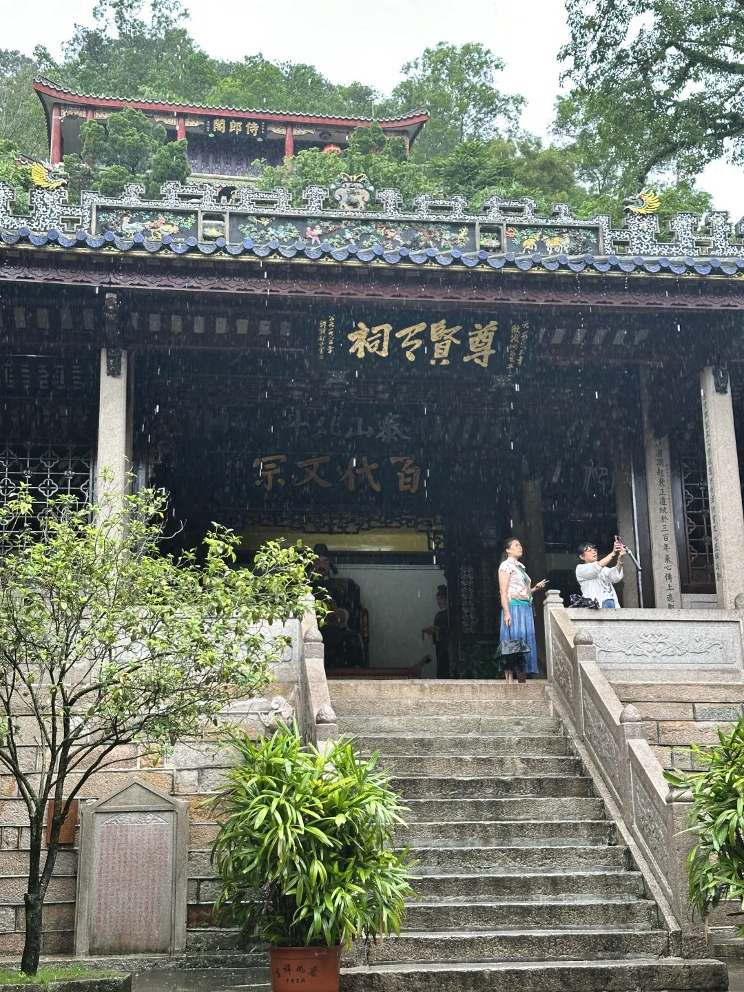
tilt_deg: +14.9
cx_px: 372
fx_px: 1376
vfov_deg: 39.7
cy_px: 496
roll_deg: +0.5
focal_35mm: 48
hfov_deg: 30.3
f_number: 1.78
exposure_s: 1/100
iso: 80
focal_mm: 6.86
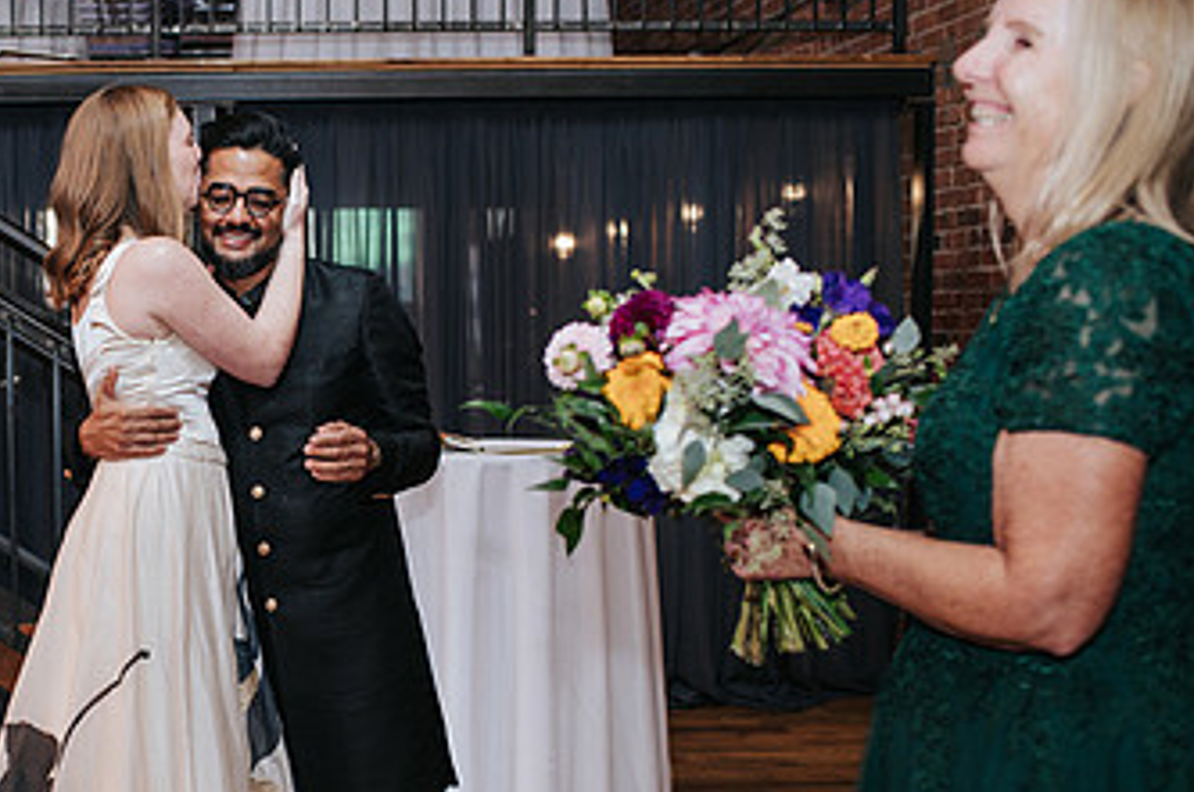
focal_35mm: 61
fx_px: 2020
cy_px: 581
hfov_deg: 31.8
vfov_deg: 22.0
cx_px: 183
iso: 800
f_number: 3.2
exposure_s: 1/200
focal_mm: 35
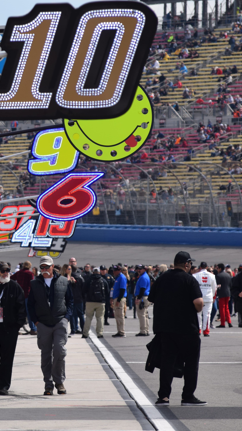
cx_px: -52
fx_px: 5385
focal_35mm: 472
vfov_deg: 4.6
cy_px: 215
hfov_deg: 2.6
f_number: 7.1
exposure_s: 1/800
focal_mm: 200
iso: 200
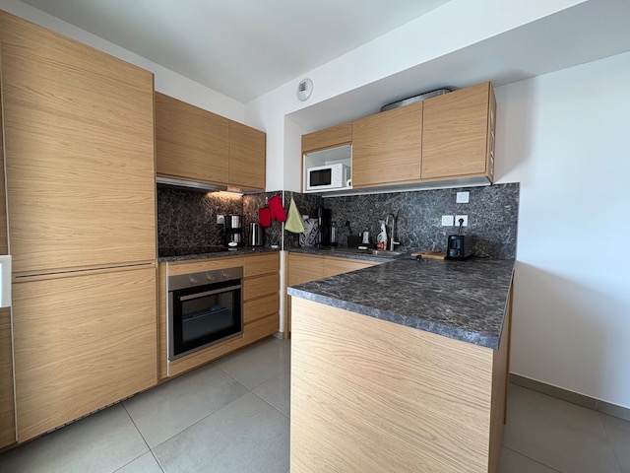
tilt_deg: -2.7
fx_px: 255
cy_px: 236
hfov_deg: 102.1
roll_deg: -0.9
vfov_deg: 85.7
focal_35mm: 14
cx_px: 315
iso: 100
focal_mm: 2.22
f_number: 2.2
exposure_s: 1/100
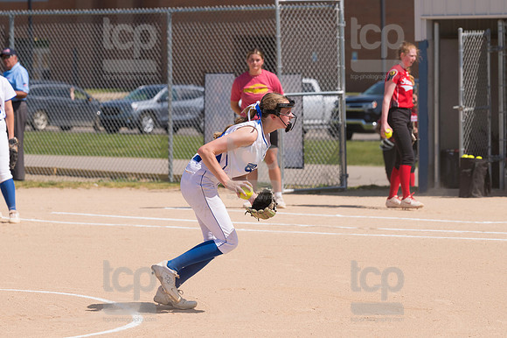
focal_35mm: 232
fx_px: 3265
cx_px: 254
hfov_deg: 8.9
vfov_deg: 5.9
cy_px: 169
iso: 250
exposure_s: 1/1600
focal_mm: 155
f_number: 5.6
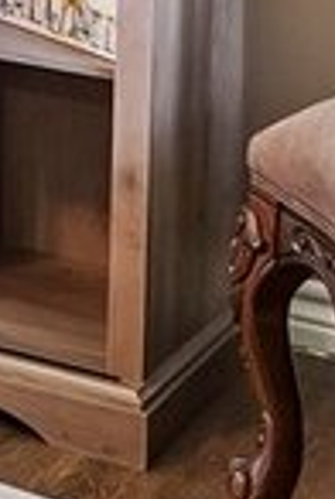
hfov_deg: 6.8
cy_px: -653
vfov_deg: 10.0
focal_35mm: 183
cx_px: -660
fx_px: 2536
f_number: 8
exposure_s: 1/5
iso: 400
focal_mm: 16.5
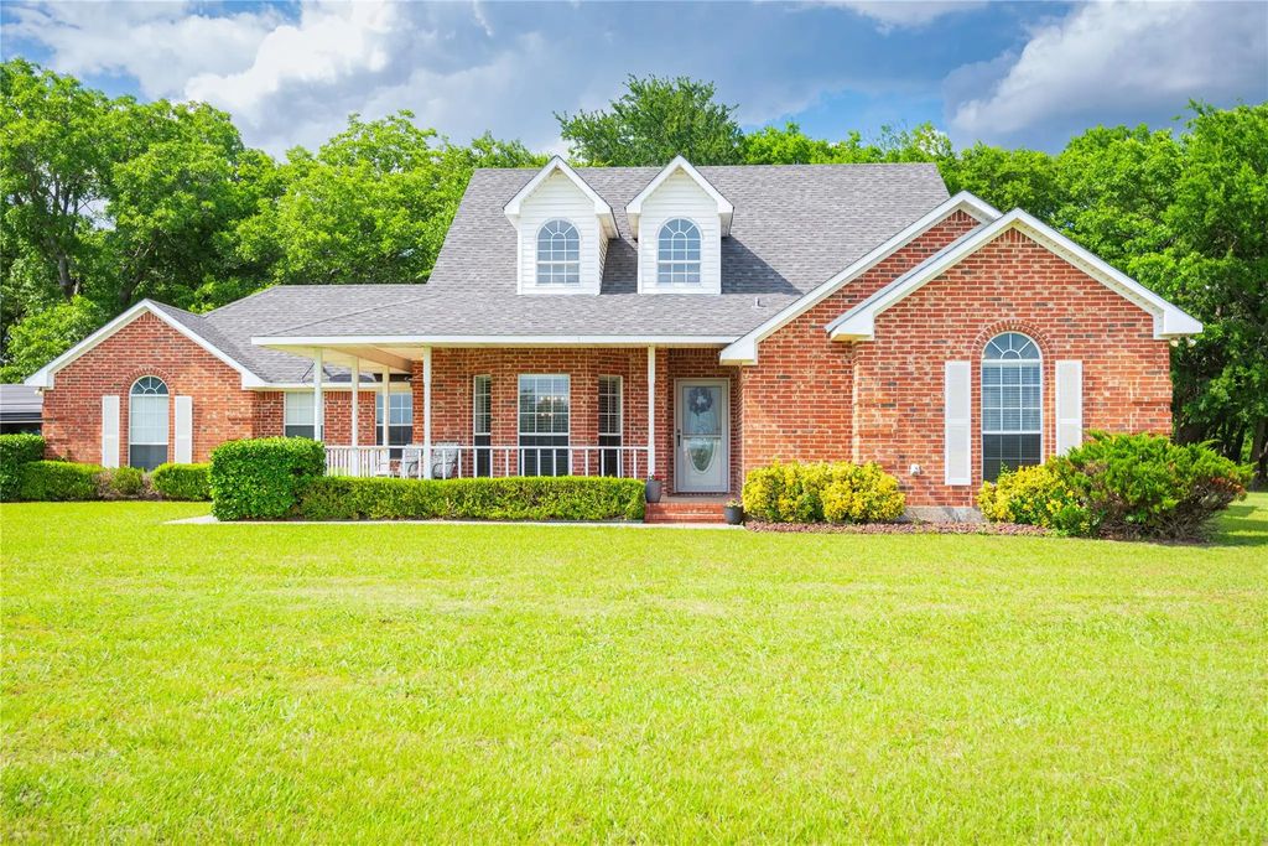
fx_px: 1233
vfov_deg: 37.9
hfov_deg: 54.4
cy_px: 423
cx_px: 634
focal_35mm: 35
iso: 100
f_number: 7.1
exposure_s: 1/160
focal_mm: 35
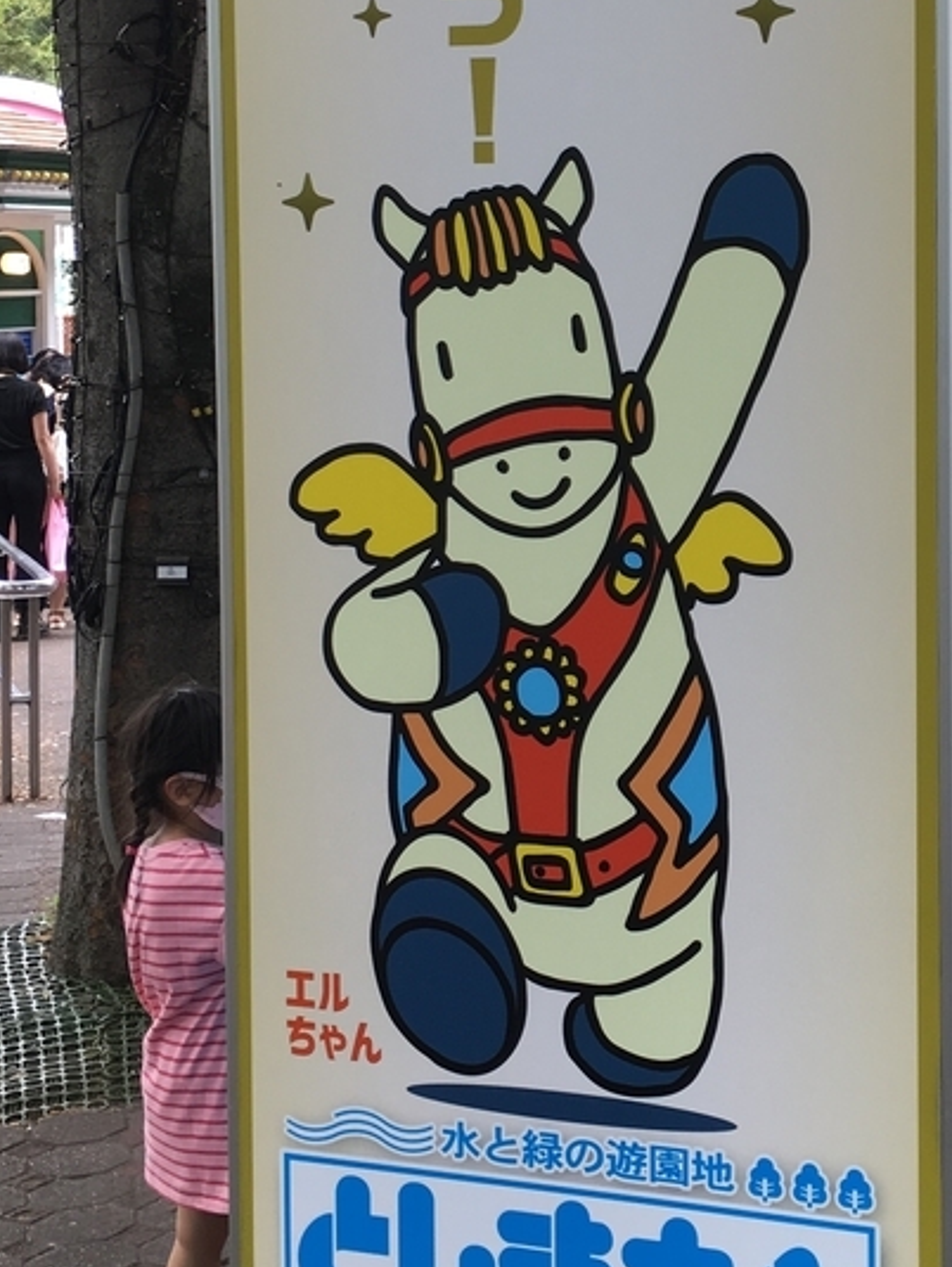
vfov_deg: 29.5
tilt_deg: -2.3
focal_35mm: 65
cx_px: 817
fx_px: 2381
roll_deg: -0.2
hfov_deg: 22.2
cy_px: 377
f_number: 2.2
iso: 32
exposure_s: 1/120
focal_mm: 4.15
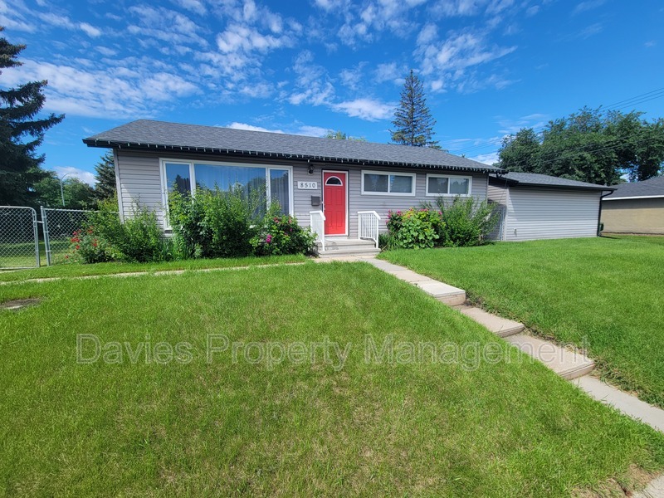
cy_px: 249
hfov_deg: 106.2
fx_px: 249
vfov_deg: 89.9
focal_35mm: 13
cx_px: 332
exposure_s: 1/1269
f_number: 2.2
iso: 50
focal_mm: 2.2
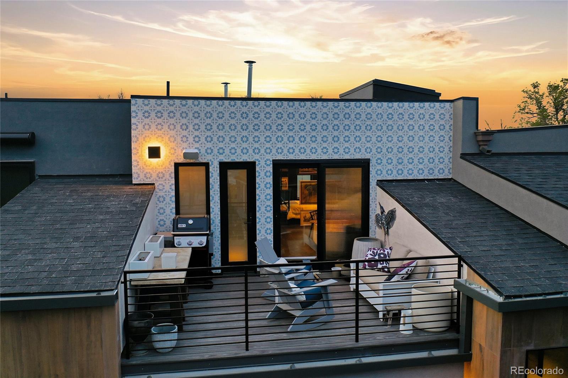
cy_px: 189
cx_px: 284
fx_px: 442
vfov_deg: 46.4
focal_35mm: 28
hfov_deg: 65.5
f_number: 2.8
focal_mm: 10.3
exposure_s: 1/25
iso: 100
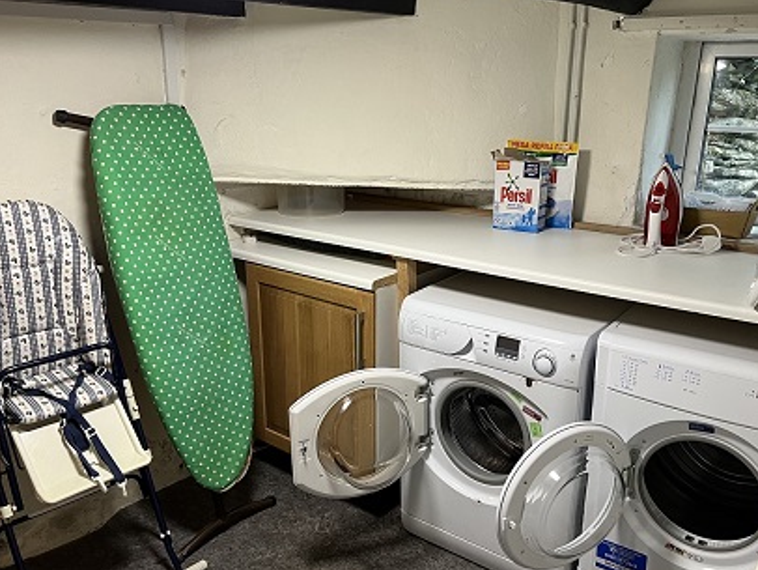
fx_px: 701
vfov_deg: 44.2
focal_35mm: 32
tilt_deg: -19.3
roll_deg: +1.3
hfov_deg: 56.8
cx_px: 400
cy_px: 302
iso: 125
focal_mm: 5.7
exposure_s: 1/50
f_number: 1.5
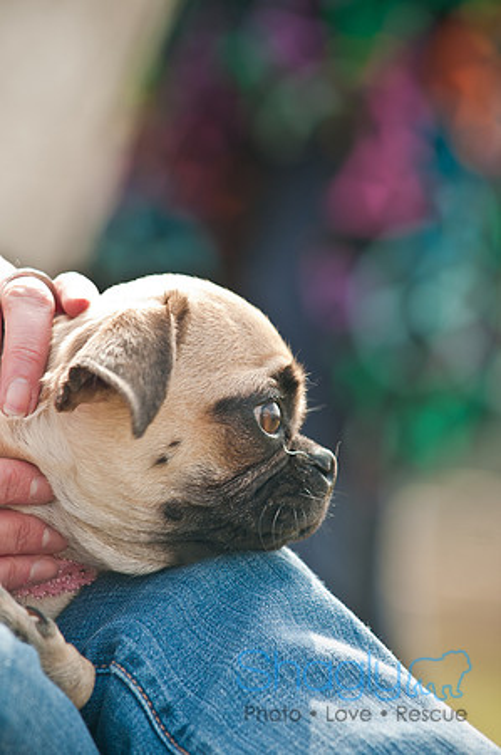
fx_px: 6277
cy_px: 378
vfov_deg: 6.9
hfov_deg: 4.6
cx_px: 250
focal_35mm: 300
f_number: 5
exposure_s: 1/250
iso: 200
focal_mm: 200
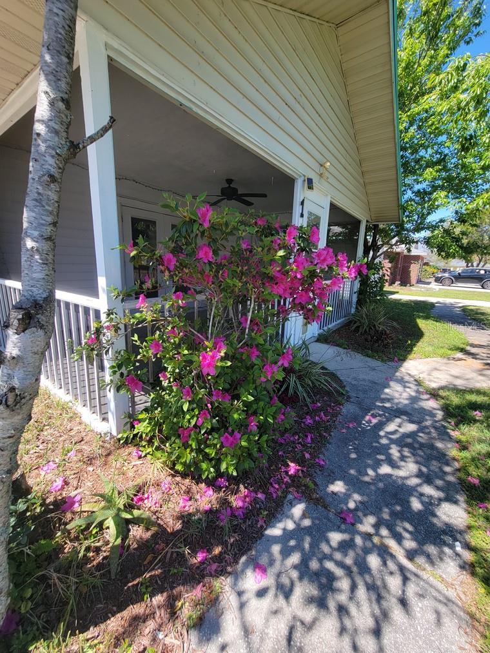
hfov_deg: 89.9
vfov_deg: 106.2
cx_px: 245
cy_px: 326
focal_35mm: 13
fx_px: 245
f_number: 2.2
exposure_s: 1/553
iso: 50
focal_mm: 2.2
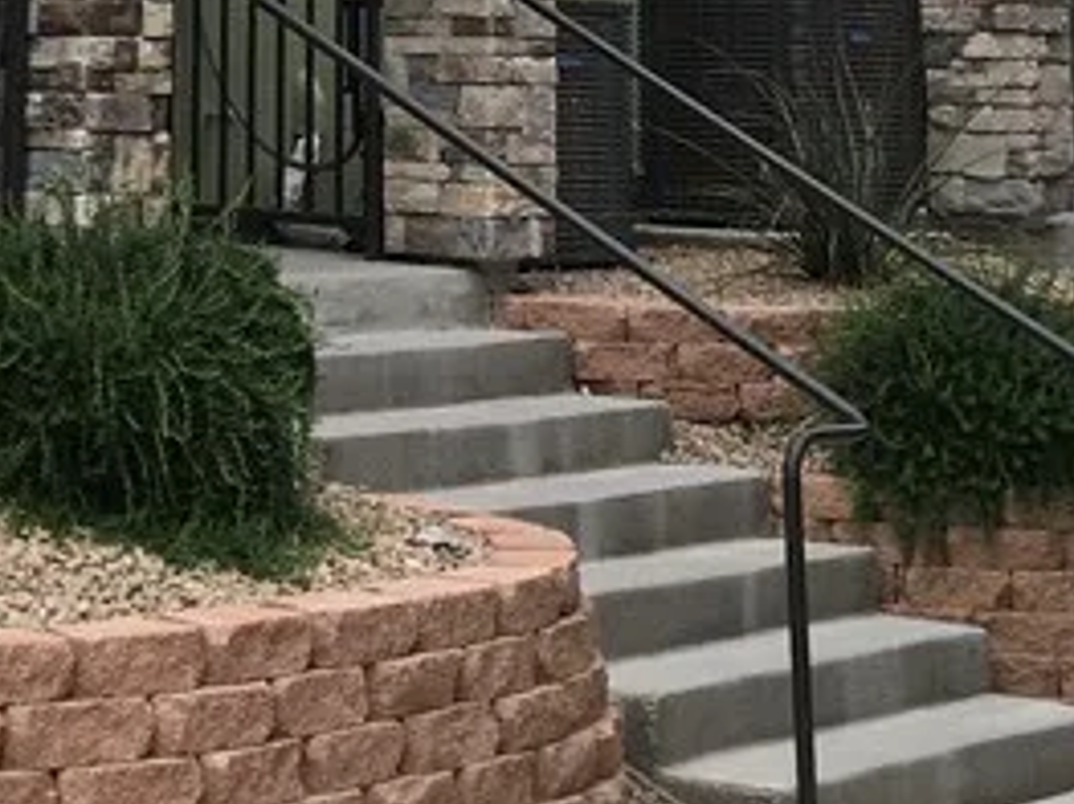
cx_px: 33
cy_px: -457
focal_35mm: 113
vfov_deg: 12.4
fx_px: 3504
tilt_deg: +9.4
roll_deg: -0.8
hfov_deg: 17.1
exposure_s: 1/686
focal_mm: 4.15
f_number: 2.2
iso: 25
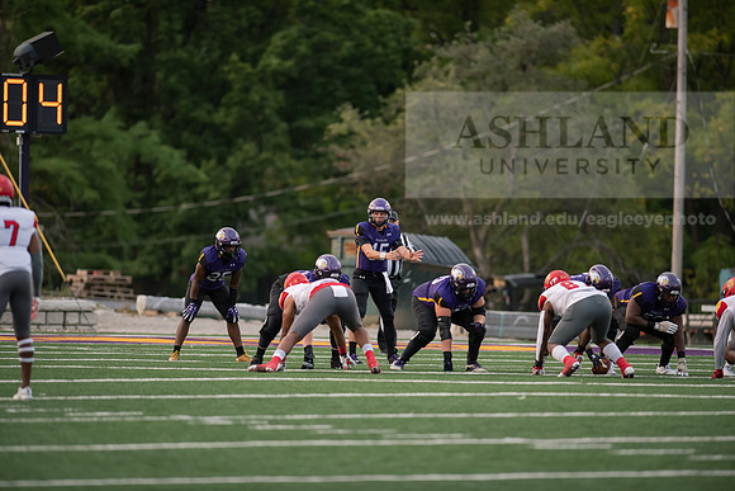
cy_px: 246
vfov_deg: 4.6
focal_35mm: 300
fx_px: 6126
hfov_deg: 6.9
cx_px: 368
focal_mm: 300
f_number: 2.8
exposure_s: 1/1000
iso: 1250
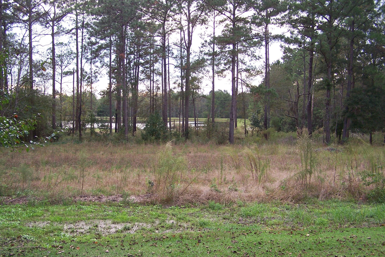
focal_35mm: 40
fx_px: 428
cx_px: 191
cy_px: 134
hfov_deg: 48.5
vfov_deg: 33.4
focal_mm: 6.3
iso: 80
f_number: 2.8
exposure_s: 1/60
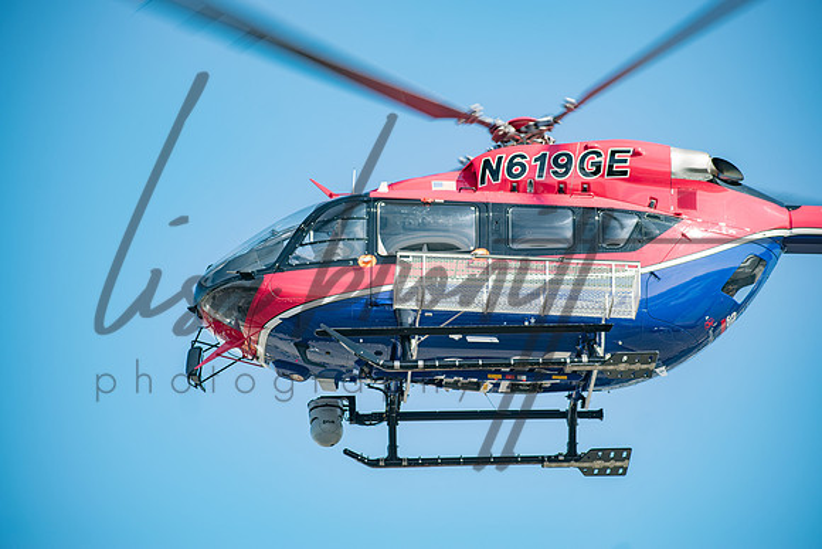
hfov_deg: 11.0
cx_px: 411
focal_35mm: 188
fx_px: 4282
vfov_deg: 7.3
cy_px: 274
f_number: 4.8
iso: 100
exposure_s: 1/320
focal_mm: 125
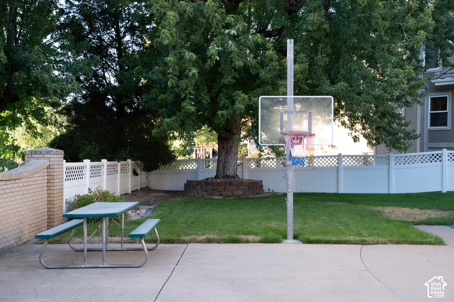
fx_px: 555
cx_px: 227
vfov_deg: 30.5
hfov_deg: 44.5
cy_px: 151
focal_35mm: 44
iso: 400
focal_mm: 44
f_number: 4
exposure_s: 1/160
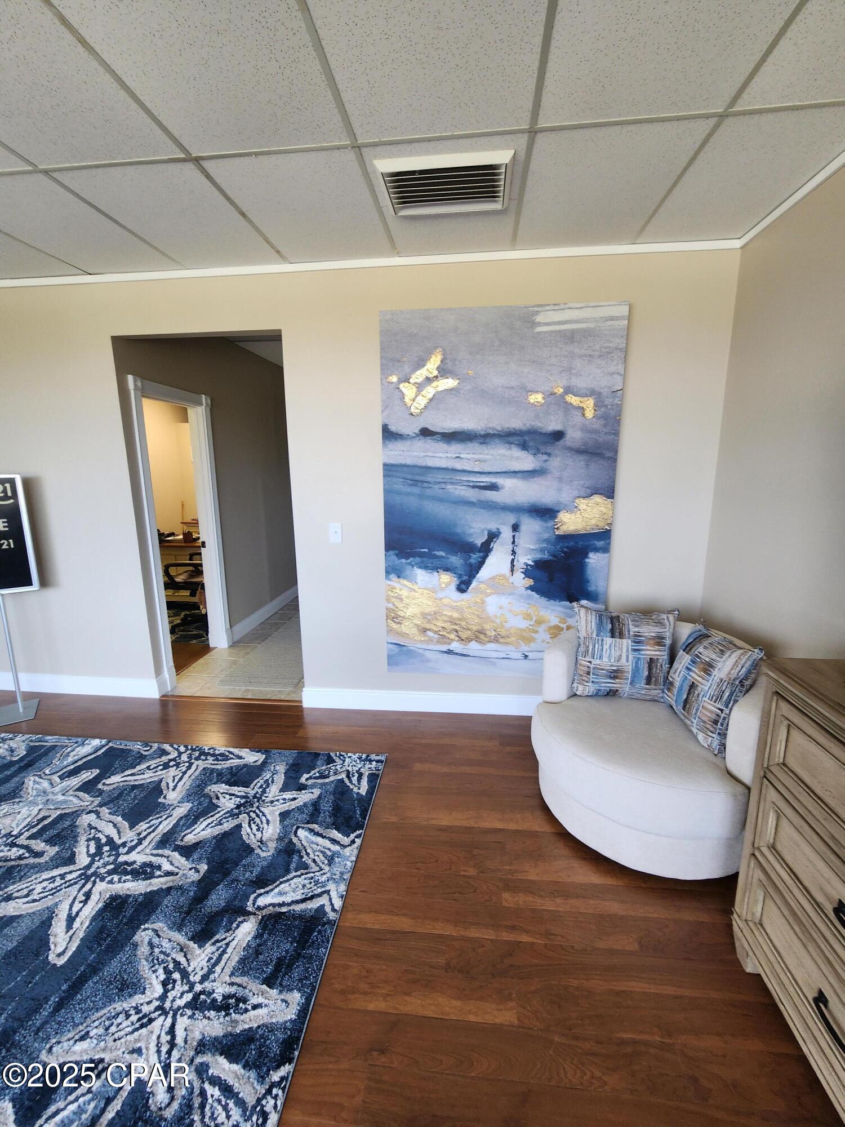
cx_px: 422
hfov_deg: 89.9
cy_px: 564
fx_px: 423
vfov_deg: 106.2
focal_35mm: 13
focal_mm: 2.2
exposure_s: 1/60
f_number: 2.2
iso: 125
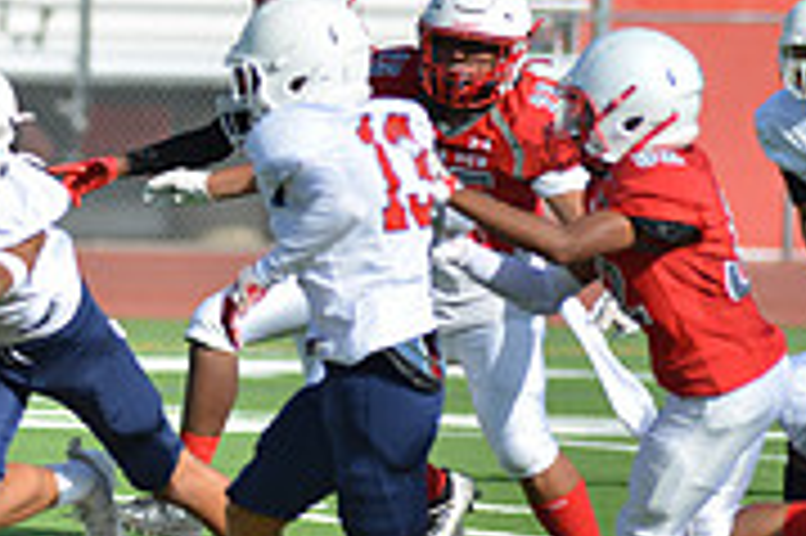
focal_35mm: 649
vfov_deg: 2.1
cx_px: -450
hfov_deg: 3.2
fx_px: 14517
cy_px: 291
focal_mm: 200
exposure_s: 1/1600
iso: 100
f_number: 2.8
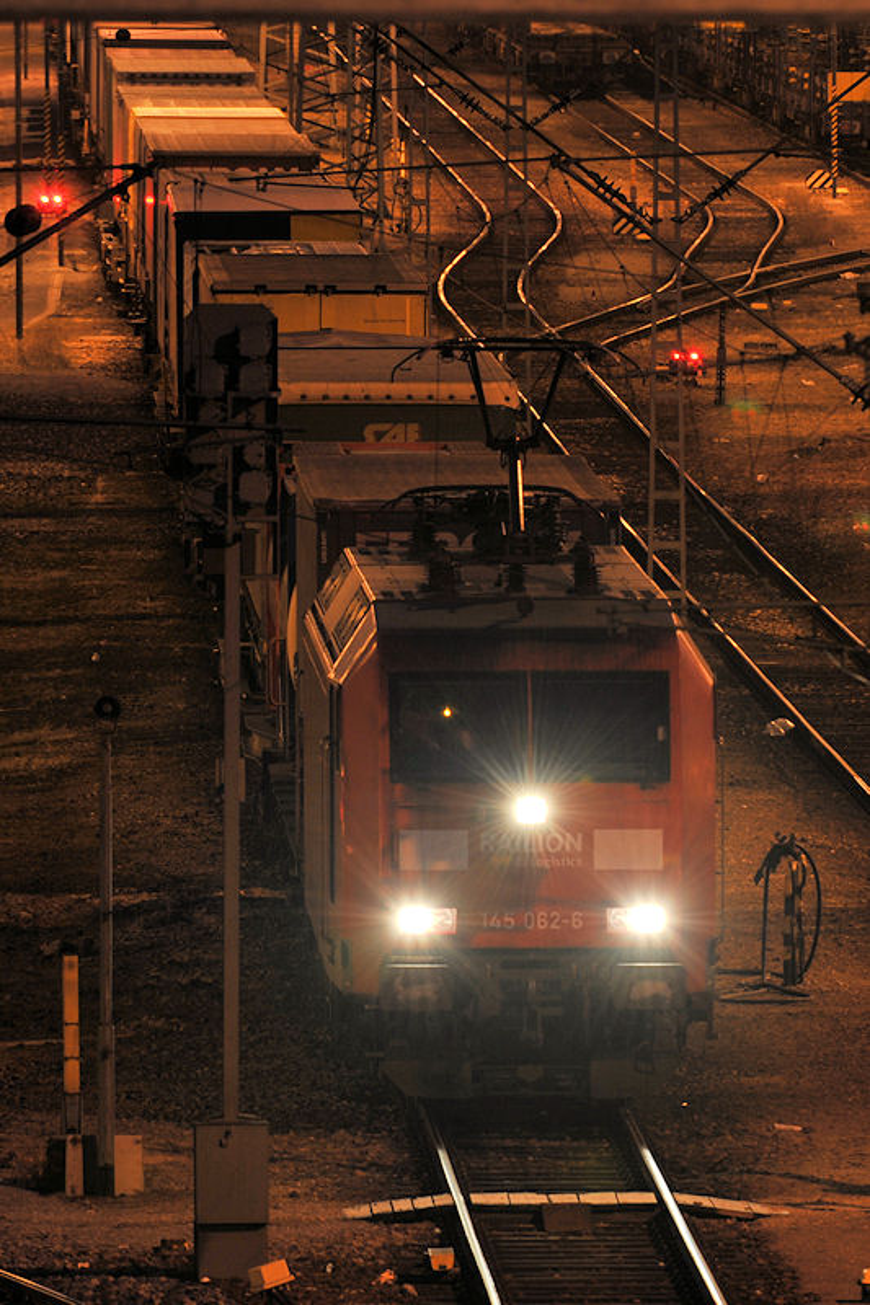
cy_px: 652
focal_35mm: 400
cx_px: 435
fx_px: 14505
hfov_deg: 3.4
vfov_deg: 5.2
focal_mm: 400
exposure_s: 5
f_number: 9
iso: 200
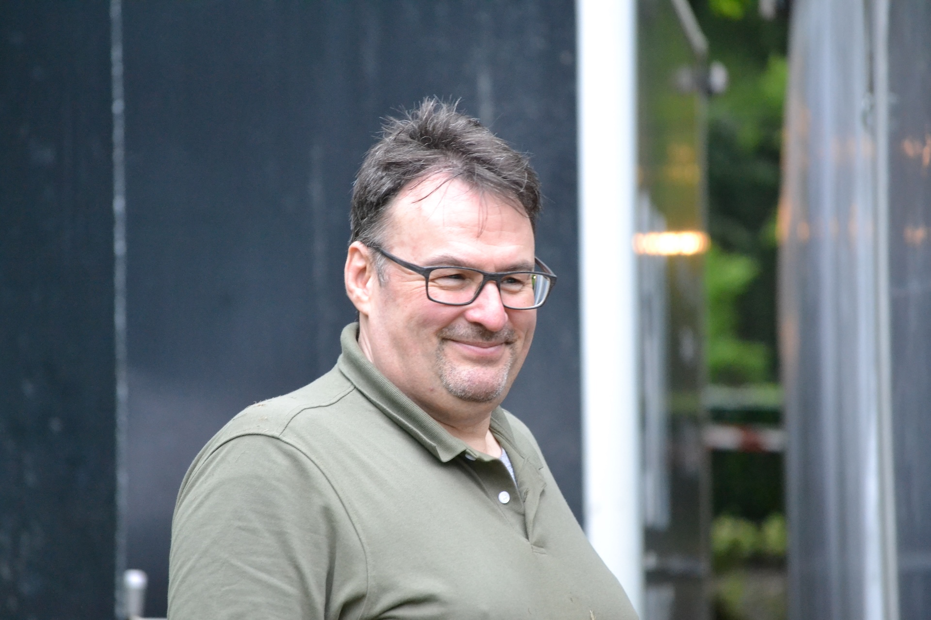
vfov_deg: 6.8
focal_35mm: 202
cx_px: 466
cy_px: 310
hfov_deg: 10.2
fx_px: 5236
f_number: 5
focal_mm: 135
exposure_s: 1/320
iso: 3200
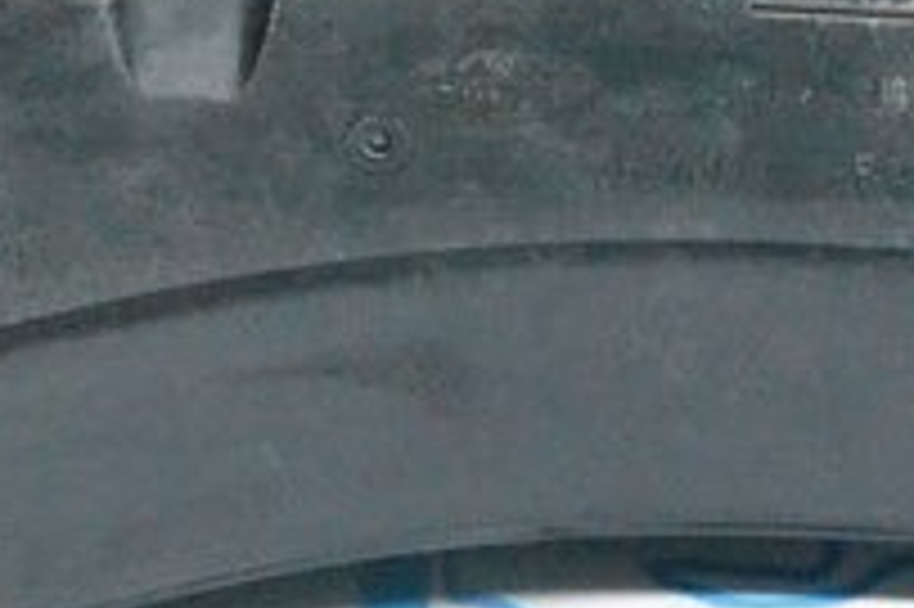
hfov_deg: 10.4
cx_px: 230
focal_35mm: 197
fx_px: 4997
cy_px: -38
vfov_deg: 6.9
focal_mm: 26
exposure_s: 1/160
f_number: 9
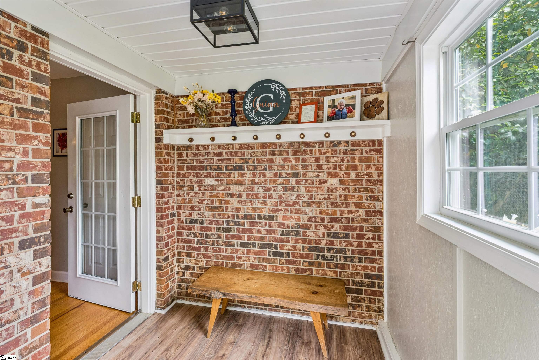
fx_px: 249
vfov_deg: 71.7
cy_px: 180
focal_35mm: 17
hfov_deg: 94.6
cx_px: 270
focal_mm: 16.6
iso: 400
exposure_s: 1/3.33
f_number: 13
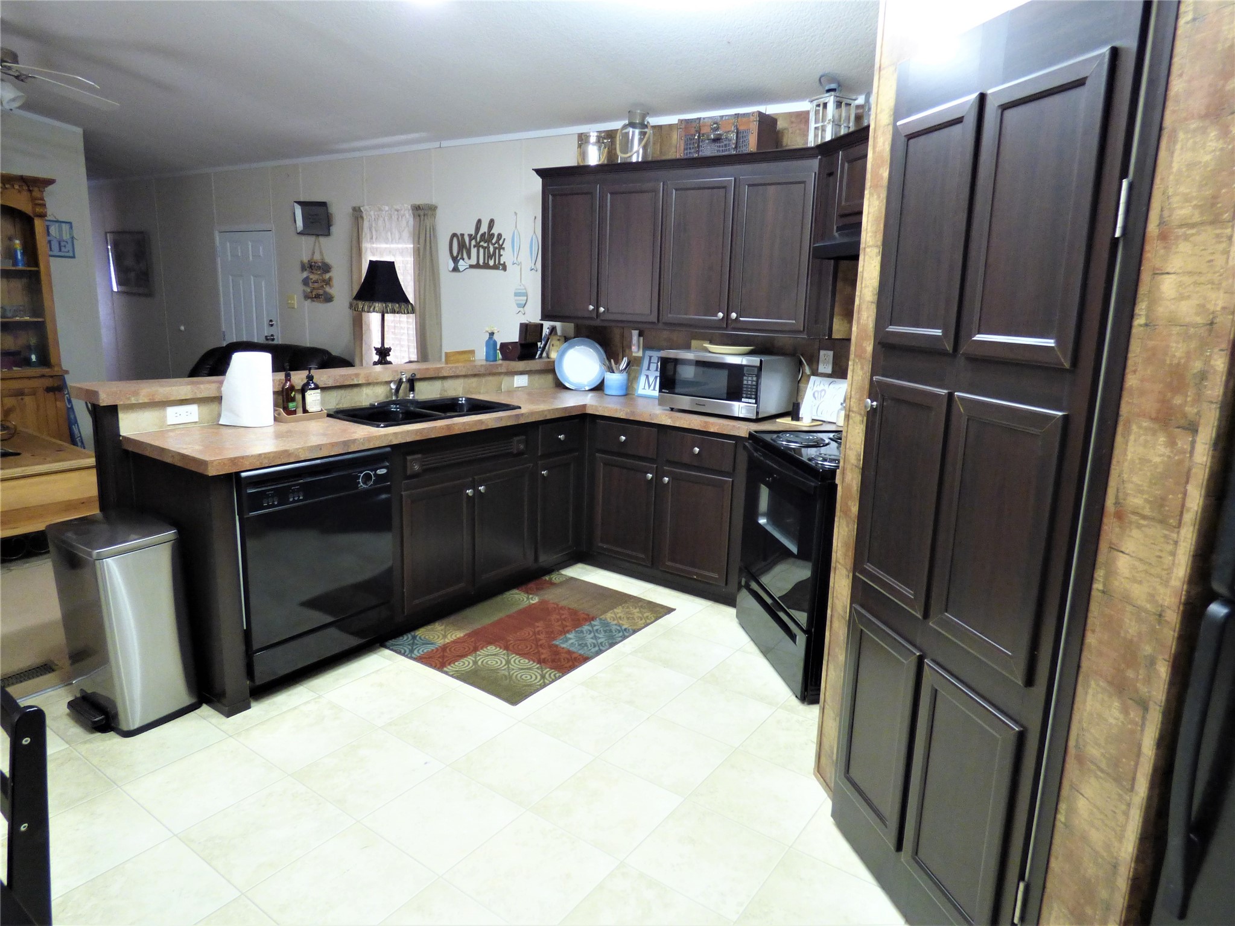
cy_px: 463
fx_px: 714
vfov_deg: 66.0
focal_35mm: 20
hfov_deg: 81.7
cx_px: 618
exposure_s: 1/15
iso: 400
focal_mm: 3.58
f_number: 2.8
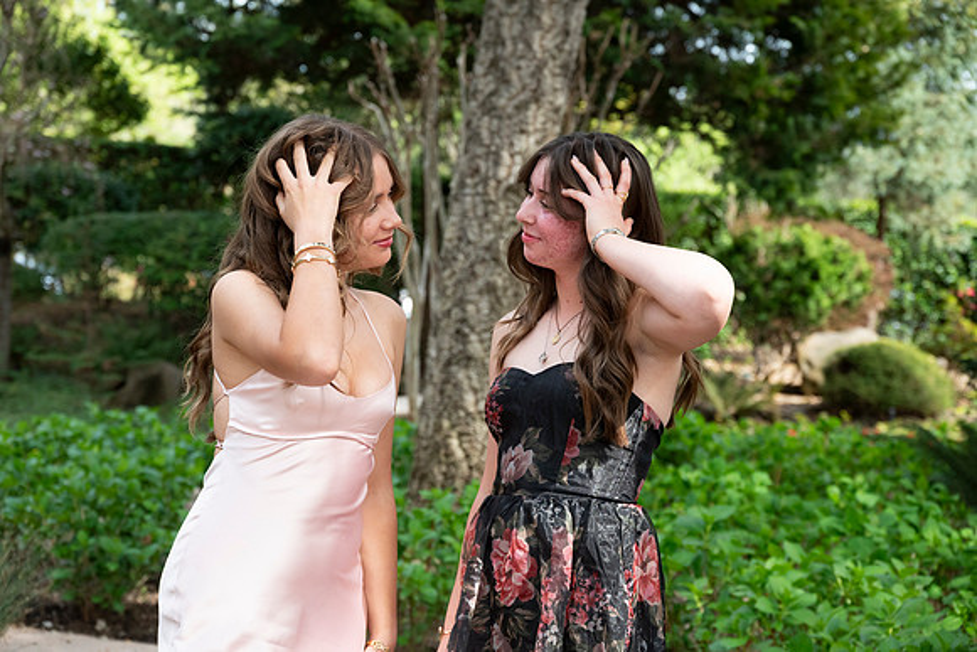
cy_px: 326
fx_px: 2552
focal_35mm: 94
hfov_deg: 21.7
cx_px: 488
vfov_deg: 14.6
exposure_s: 1/800
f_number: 7.1
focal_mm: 94
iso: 1250
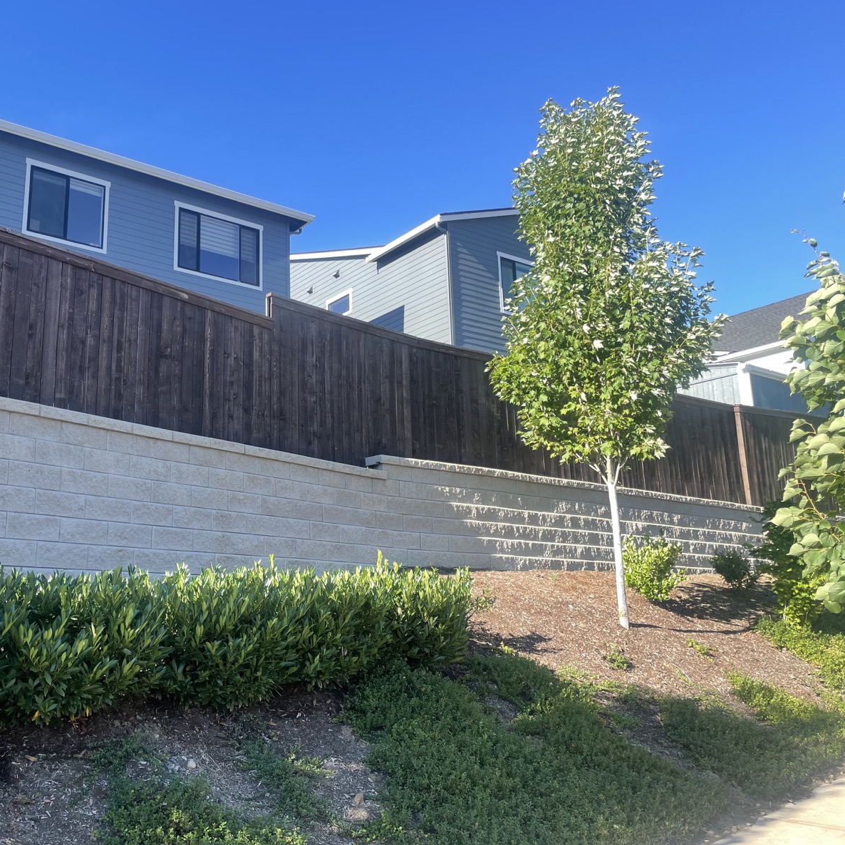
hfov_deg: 51.8
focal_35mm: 31
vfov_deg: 52.5
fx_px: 856
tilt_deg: +13.8
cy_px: 418
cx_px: 300
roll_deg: +1.4
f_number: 1.6
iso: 32
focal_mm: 4.2
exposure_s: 1/940
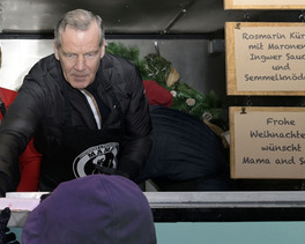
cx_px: 59
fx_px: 505
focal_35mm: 56
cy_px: 114
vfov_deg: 27.1
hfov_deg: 32.6
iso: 1600
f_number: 6.3
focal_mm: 35
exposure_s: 1/250
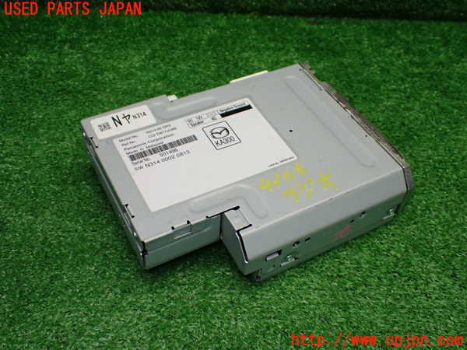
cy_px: 175
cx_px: 234
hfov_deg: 49.0
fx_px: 513
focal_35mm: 38
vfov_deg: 37.7
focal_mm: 6.83
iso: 500
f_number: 2.7
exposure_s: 1/160
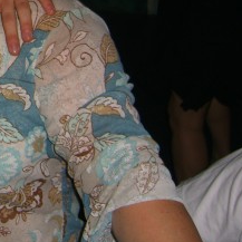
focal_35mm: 93
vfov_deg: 18.2
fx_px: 736
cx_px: -89
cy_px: -1
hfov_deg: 17.3
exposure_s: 1/60
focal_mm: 7.9
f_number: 2.8
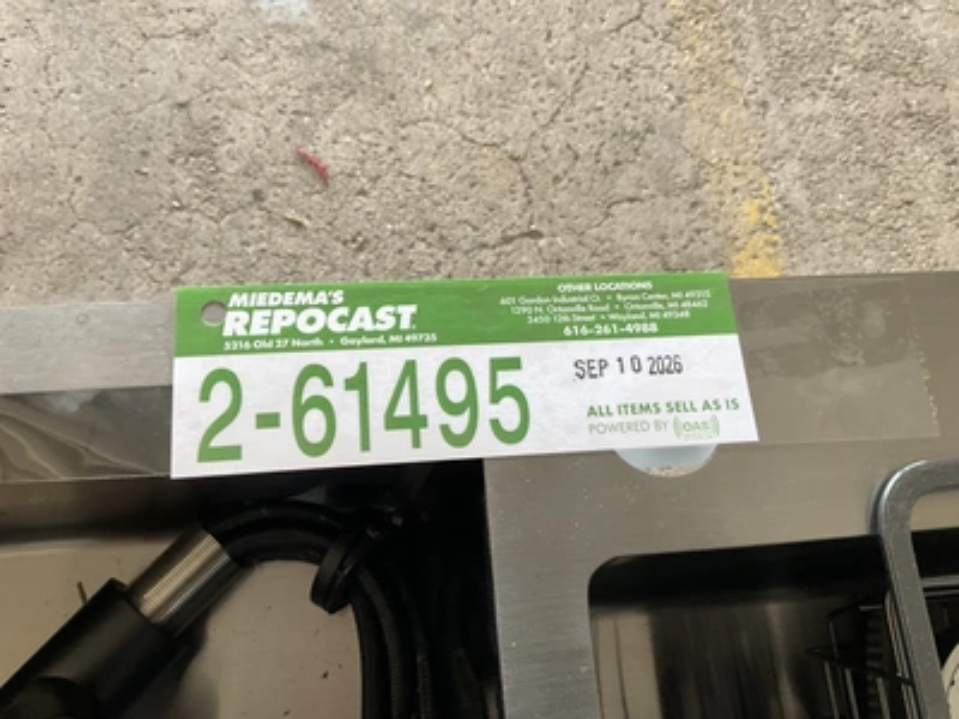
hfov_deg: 61.7
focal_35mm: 29
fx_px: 803
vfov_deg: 48.2
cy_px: 360
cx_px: 480
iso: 40
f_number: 1.8
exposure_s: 1/60
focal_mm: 3
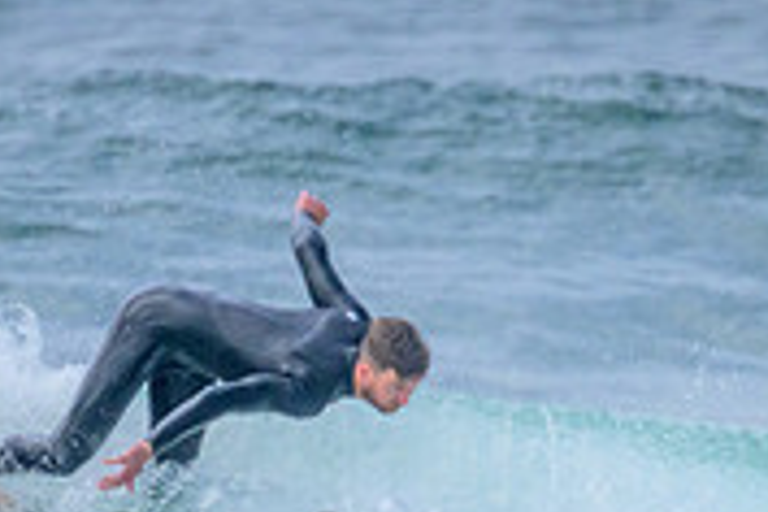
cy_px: 545
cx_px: 278
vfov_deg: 0.5
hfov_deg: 0.8
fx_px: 55974
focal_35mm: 2624
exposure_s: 1/1250
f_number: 11
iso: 2200
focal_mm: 800
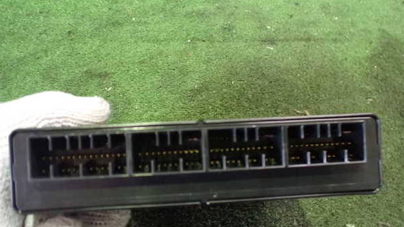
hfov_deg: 59.5
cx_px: 201
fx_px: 353
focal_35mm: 33
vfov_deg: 35.6
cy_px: 126
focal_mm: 5.4
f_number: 2.3
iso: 1250
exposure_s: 1/30
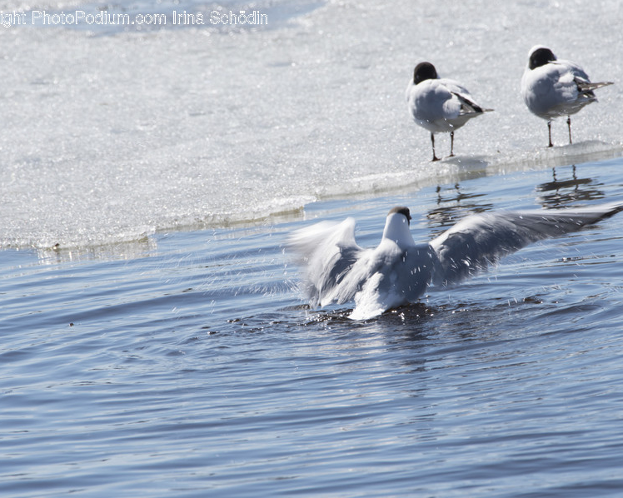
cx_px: 330
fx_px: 12498
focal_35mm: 678
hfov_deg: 2.9
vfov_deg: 2.3
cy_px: 249
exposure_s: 1/160
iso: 250
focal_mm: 600
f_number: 22
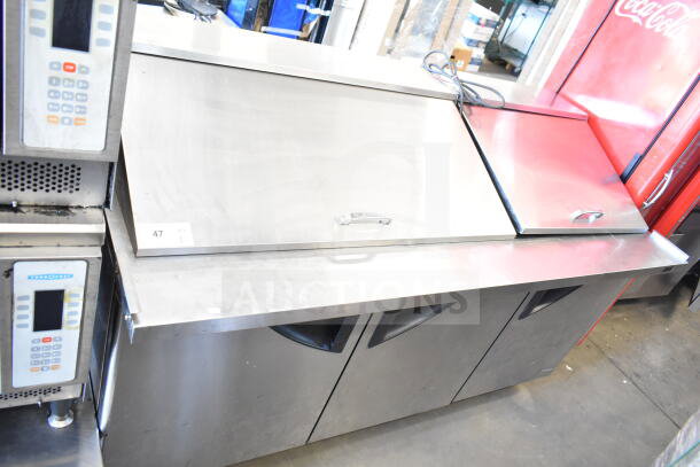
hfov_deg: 67.4
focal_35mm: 27
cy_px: 234
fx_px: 525
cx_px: 350
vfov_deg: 48.0
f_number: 3.5
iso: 1600
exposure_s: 1/40
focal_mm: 18
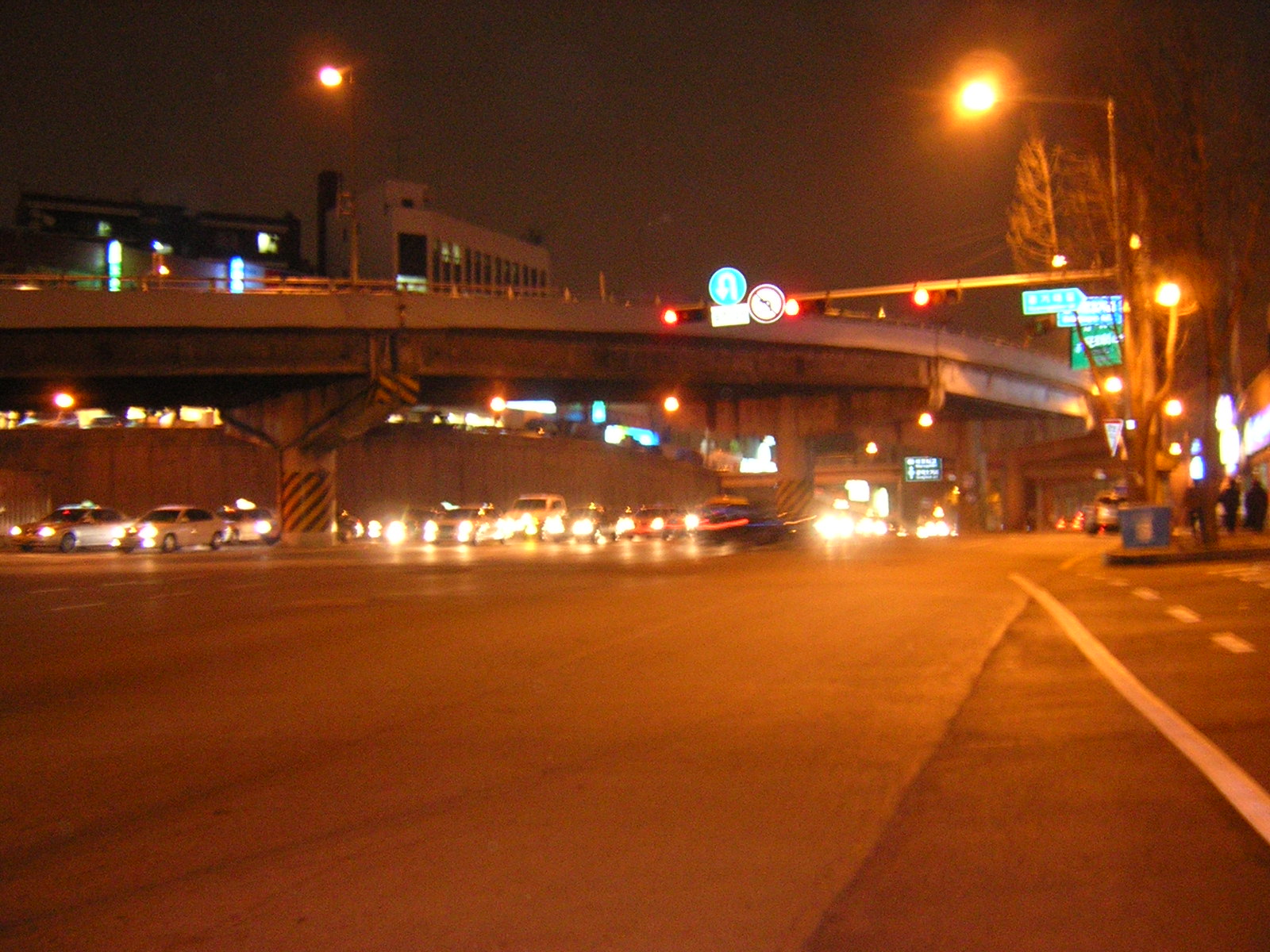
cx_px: 635
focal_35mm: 36
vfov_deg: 39.7
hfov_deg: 51.4
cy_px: 476
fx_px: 1321
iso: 400
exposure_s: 1/5.6
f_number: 2.6
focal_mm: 4.7
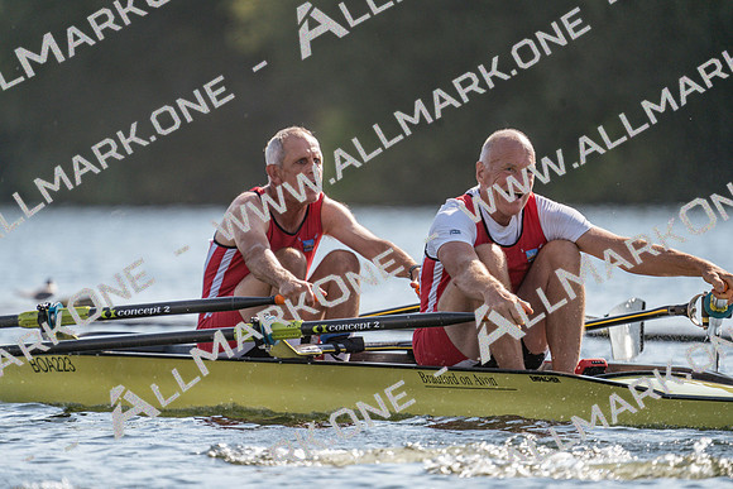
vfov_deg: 2.3
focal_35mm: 600
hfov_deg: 3.4
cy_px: 244
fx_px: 12219
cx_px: 366
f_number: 6.3
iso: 320
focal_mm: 600
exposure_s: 1/1600
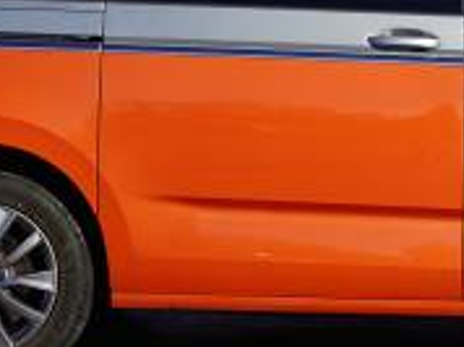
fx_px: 1807
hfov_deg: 14.4
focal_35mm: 135
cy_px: 50
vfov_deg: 10.9
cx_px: 441
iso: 100
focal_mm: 39
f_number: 8
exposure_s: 1/125
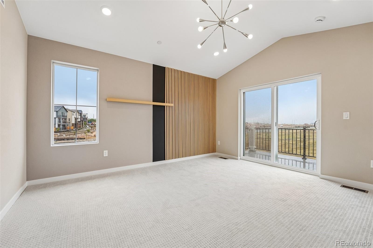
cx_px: 186
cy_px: 124
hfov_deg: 104.3
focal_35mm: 14
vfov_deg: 81.2
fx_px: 145
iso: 160
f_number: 8
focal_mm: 14
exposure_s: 1/30
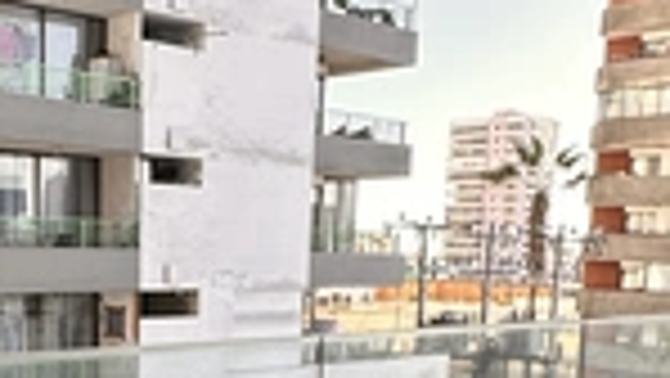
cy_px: 436
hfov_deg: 43.9
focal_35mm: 45
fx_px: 800
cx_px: 166
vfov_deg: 24.4
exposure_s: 1/359
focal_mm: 2.22
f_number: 2.2
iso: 40
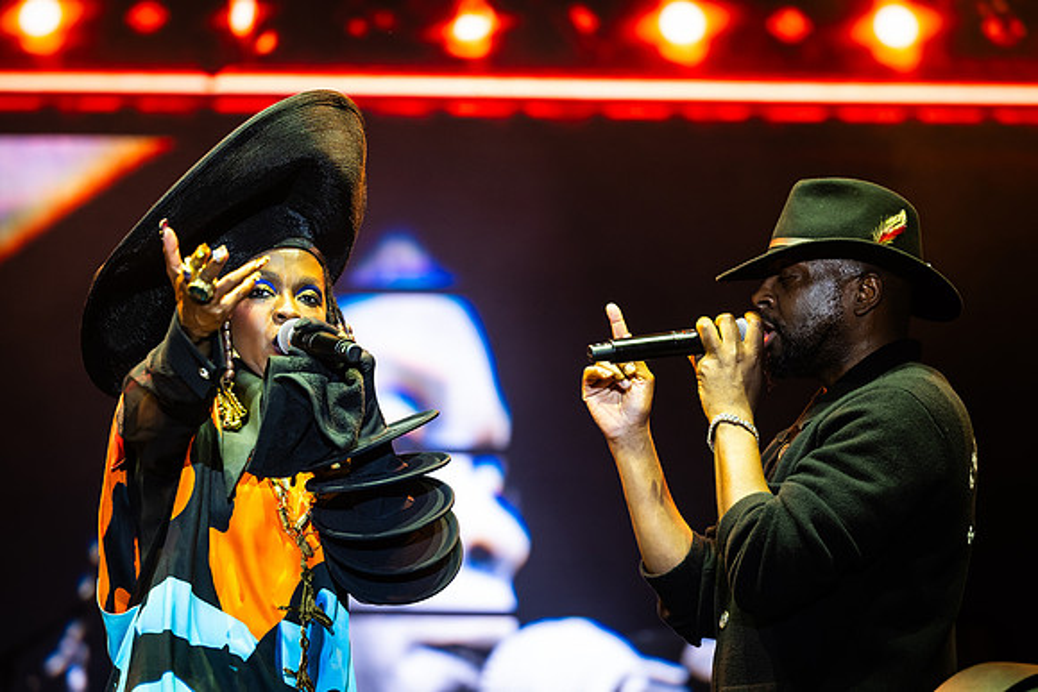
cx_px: 533
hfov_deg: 12.4
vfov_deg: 8.3
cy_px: 396
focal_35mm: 165
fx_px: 4769
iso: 800
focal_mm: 125
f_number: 2.8
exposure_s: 1/160
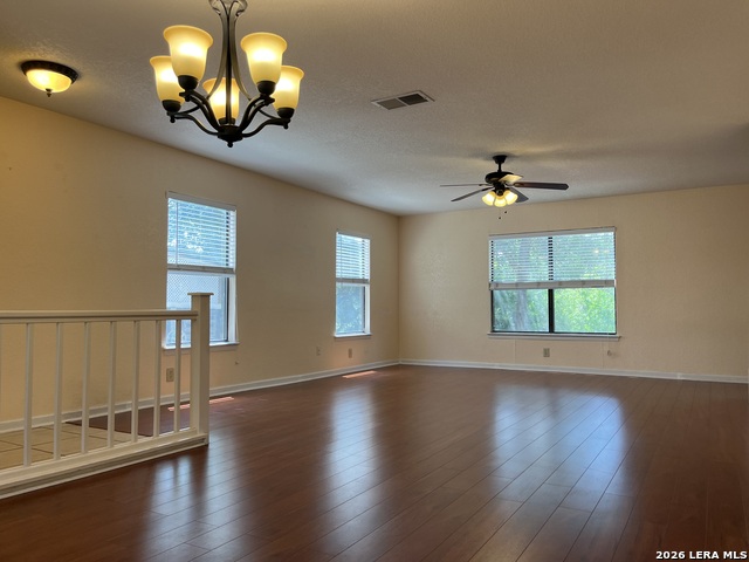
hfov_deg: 67.3
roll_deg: -0.2
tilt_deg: +3.1
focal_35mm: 26
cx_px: 374
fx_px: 563
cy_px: 281
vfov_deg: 53.1
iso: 64
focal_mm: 5.1
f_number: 1.6
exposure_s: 1/120
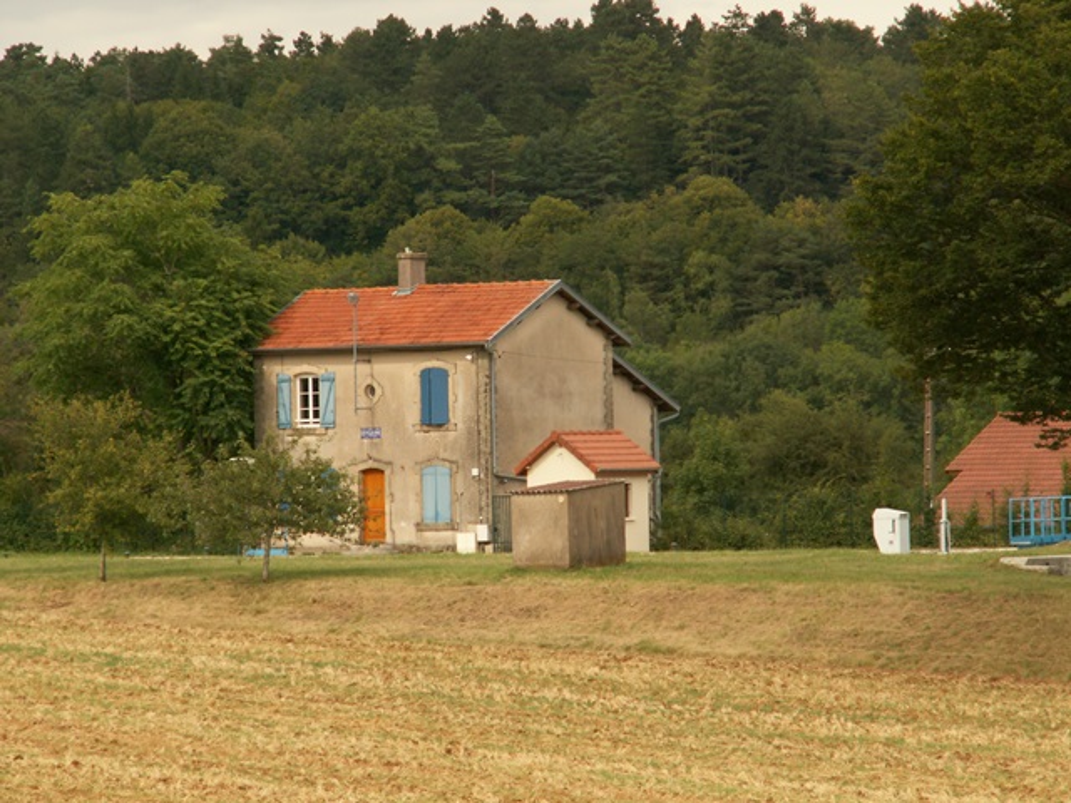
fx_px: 6621
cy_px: 402
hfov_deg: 9.2
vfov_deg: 6.9
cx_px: 536
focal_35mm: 214
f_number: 6.3
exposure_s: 1/100
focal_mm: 35.04
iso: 50
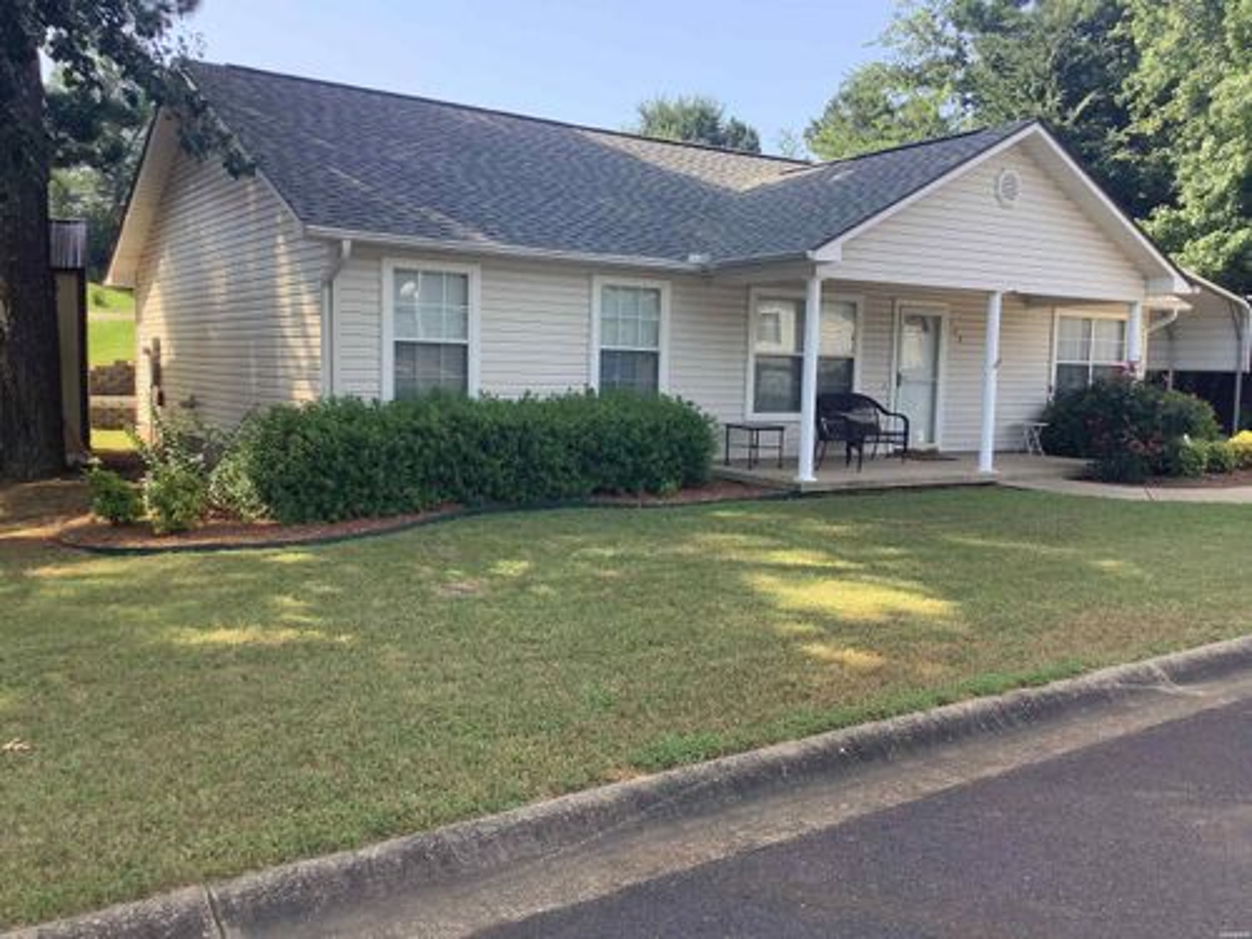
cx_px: 626
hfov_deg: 58.4
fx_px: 1121
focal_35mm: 31
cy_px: 470
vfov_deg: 45.4
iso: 25
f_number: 2.4
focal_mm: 3.3
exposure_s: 1/210
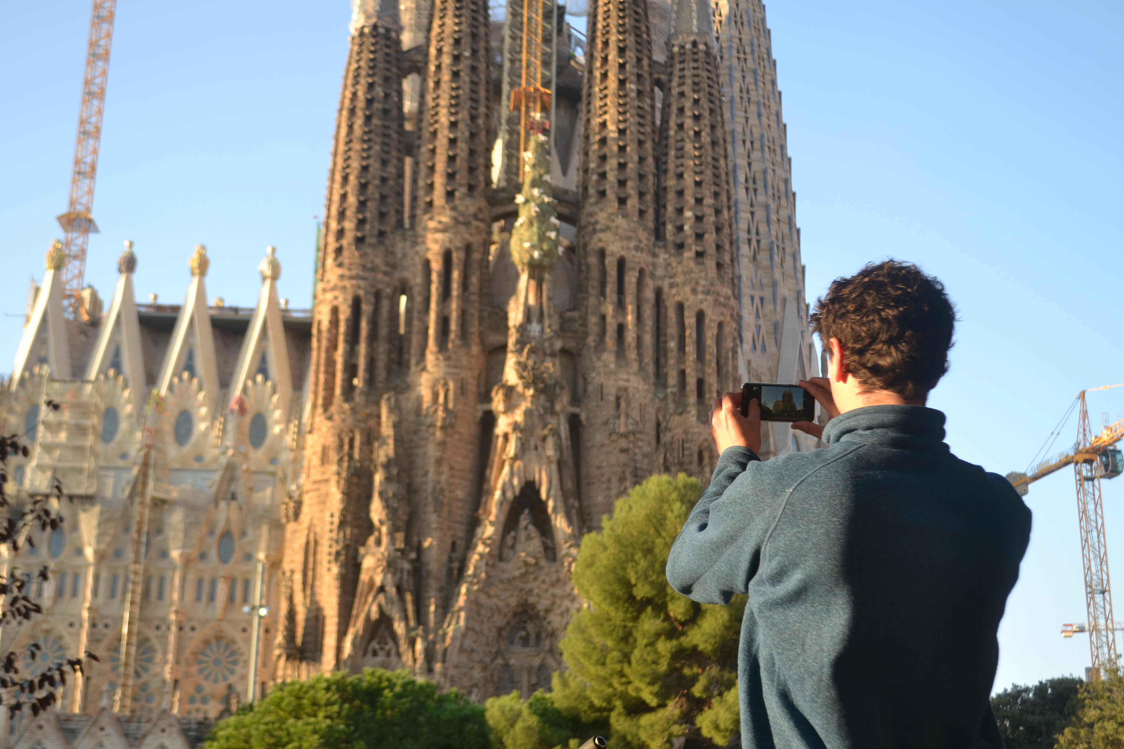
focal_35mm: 48
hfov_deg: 41.1
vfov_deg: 28.1
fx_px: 1499
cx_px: 556
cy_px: 405
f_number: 4.5
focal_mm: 28
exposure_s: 1/125
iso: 100
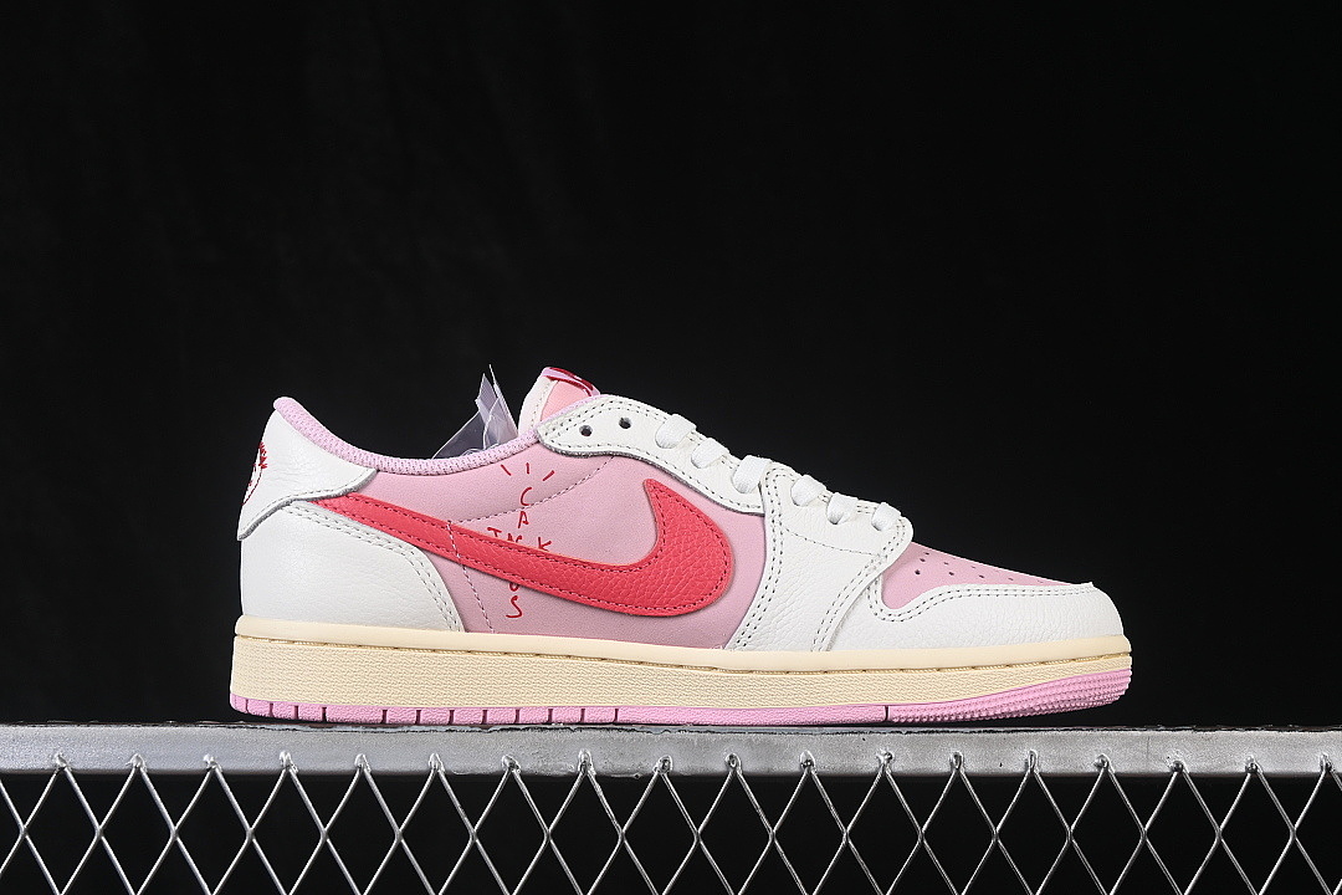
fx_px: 2796
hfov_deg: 27.0
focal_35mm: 75
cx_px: 671
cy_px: 448
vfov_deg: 18.2
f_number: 8
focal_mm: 50
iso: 160
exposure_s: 1/80
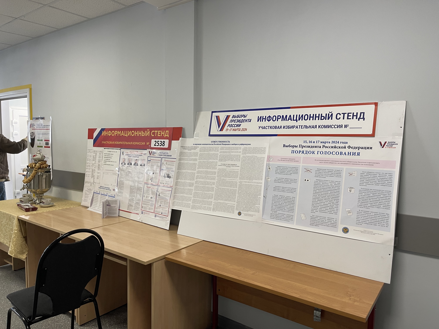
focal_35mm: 25
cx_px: 220
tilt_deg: -4.6
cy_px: 164
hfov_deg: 69.4
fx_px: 317
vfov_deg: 54.9
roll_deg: +0.3
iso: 80
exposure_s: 1/50
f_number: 1.6
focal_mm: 5.1
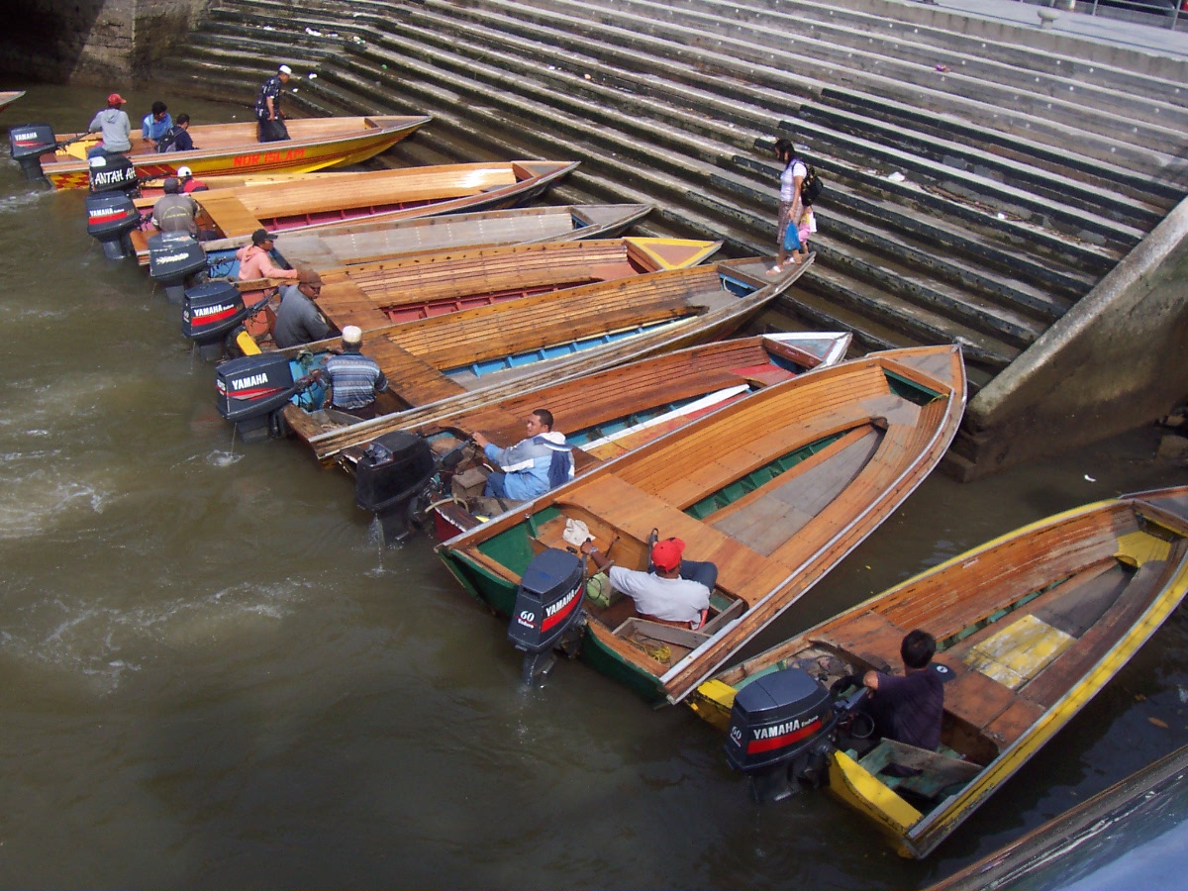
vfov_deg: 38.7
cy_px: 446
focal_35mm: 37
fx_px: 1270
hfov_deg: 50.1
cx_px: 594
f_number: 5.6
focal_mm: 5.6
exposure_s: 1/500
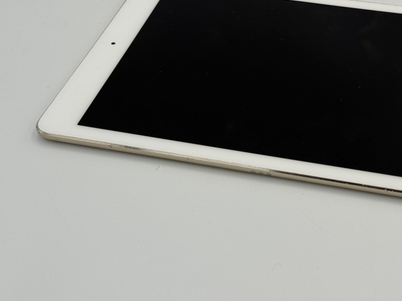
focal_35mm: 68
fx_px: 790
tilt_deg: -36.9
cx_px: 281
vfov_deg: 21.5
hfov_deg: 28.3
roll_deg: -1.2
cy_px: 106
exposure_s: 1/917
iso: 64
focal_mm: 6.76
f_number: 1.78
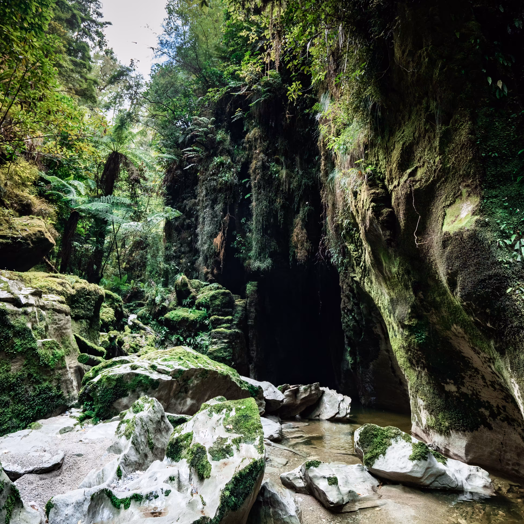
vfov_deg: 72.1
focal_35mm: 21
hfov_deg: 72.1
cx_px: 273
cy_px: 255
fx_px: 360
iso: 800
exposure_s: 1/80
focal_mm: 16
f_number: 4
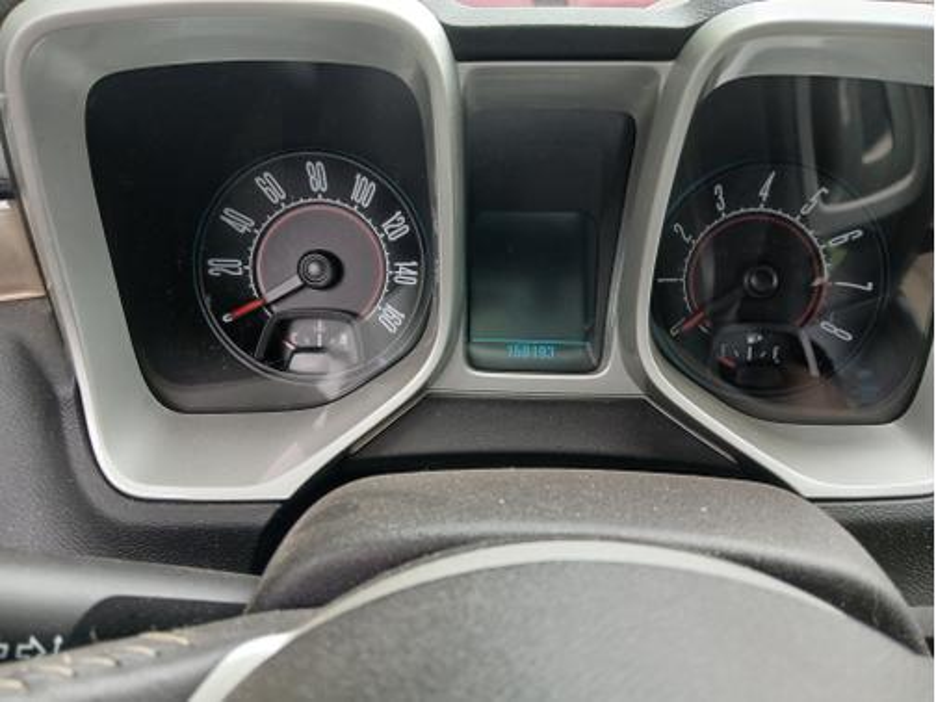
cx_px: 468
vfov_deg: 53.1
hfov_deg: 67.3
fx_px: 703
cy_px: 351
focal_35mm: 26
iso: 80
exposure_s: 1/50
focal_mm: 3.98
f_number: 1.8
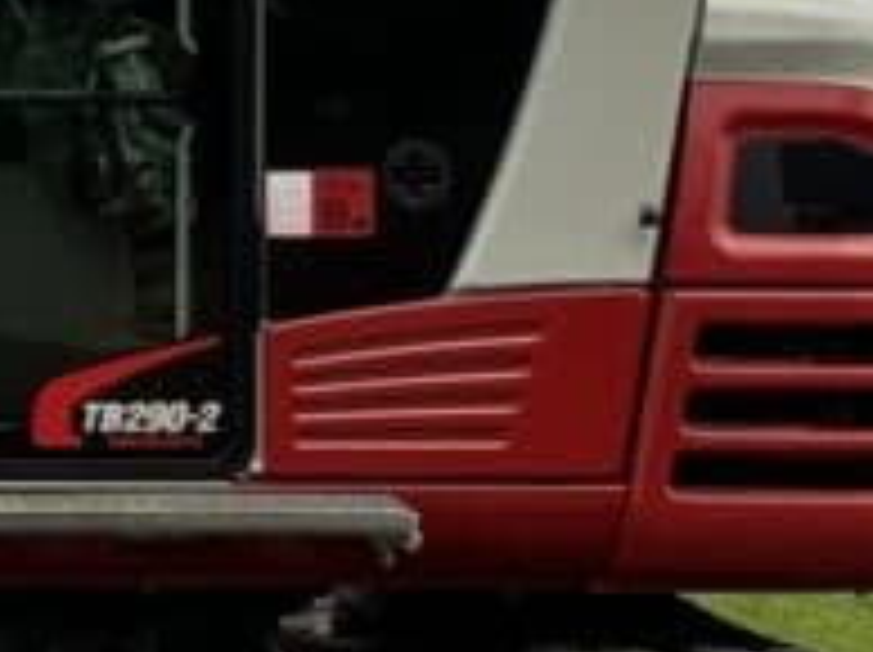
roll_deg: -1.5
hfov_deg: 7.0
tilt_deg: -0.4
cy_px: 162
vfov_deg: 5.4
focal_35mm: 275
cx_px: -873
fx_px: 6927
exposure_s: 1/396
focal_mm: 5.96
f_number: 1.6
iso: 32
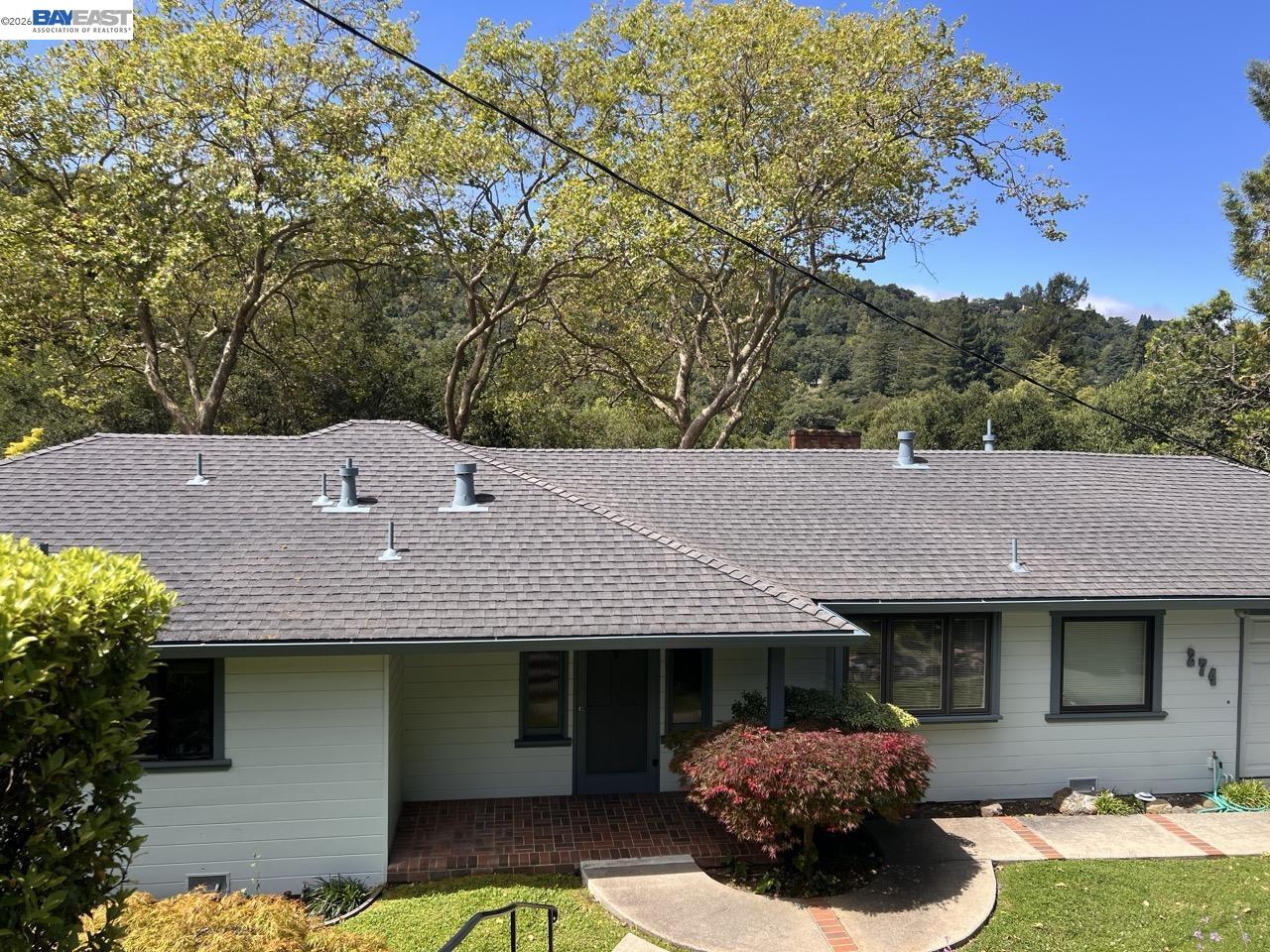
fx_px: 954
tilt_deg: -3.1
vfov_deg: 53.1
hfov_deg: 67.3
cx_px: 635
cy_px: 476
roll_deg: -1.4
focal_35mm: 26
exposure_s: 1/2299
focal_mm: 5.7
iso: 50
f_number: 1.5
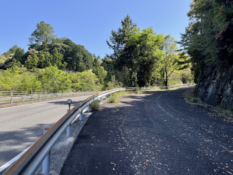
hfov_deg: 67.3
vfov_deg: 53.1
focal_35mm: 26
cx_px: 116
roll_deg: -2.6
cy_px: 88
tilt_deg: +2.9
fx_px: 175
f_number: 1.6
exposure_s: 1/1825
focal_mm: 4.2
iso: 32
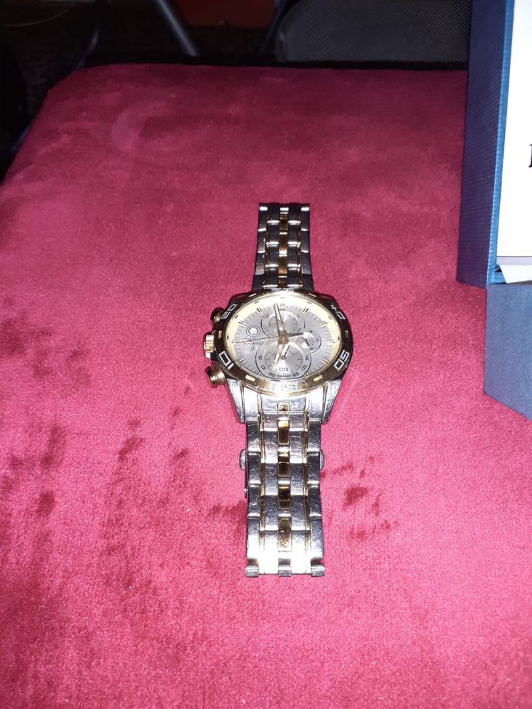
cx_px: 266
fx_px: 553
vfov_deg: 65.3
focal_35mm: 27
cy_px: 354
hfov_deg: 51.4
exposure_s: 1/25
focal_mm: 3.6
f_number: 1.9
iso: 500
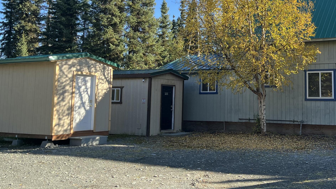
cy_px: 61
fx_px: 401
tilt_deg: +7.0
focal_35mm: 45
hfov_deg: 44.2
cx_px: 247
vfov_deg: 26.4
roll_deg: +0.3
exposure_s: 1/1075
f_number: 1.6
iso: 50
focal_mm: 5.1
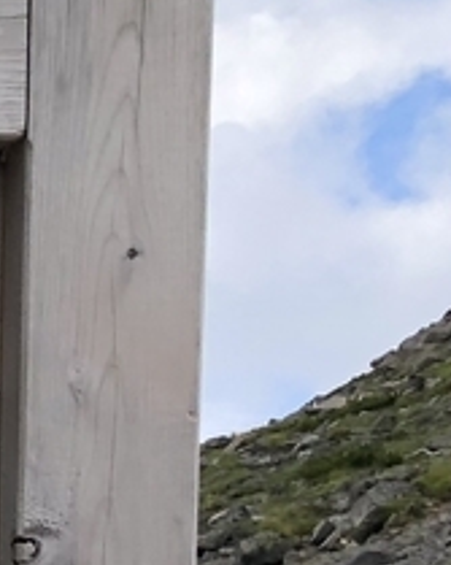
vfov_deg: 11.6
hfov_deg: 7.7
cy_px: 922
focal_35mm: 157
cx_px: -1145
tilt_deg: +1.9
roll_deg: +0.1
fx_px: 2621
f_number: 1.8
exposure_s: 1/1919
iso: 20
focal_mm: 3.99
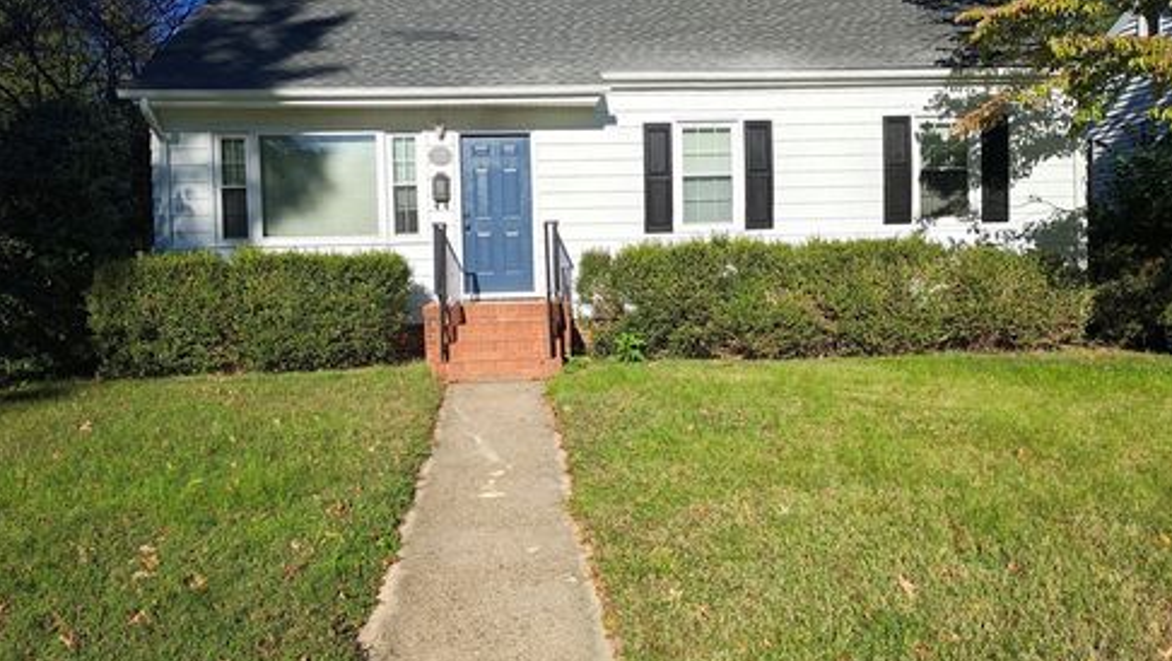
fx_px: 871
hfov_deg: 67.9
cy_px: 283
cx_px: 579
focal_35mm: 28
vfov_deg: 41.5
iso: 100
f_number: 1.7
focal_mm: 4.68
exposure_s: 1/860
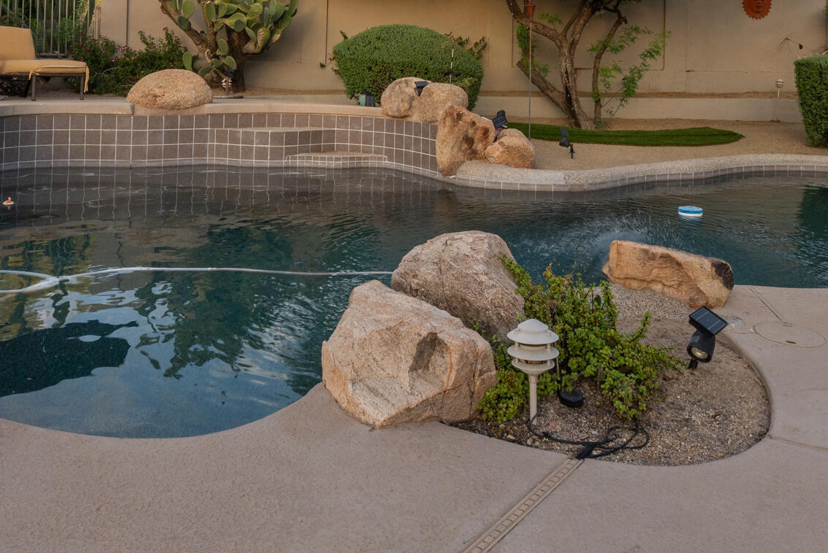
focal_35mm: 33
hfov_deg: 57.2
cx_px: 440
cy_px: 30
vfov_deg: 36.8
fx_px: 759
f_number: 9
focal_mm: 10
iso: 250
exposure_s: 1/40
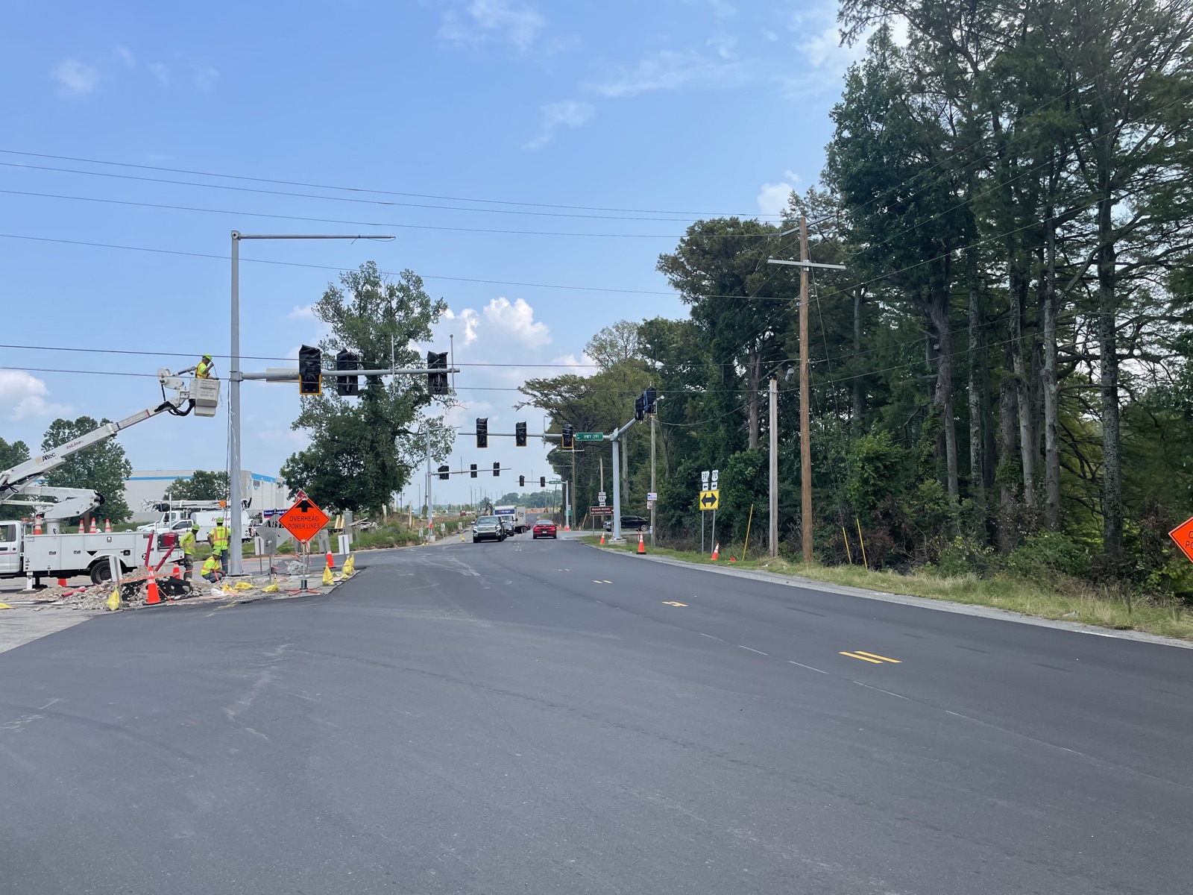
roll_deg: +2.1
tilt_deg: +4.8
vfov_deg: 53.1
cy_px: 448
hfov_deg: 67.3
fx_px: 896
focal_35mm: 26
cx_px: 596
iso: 32
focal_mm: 4.2
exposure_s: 1/2681
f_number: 1.6
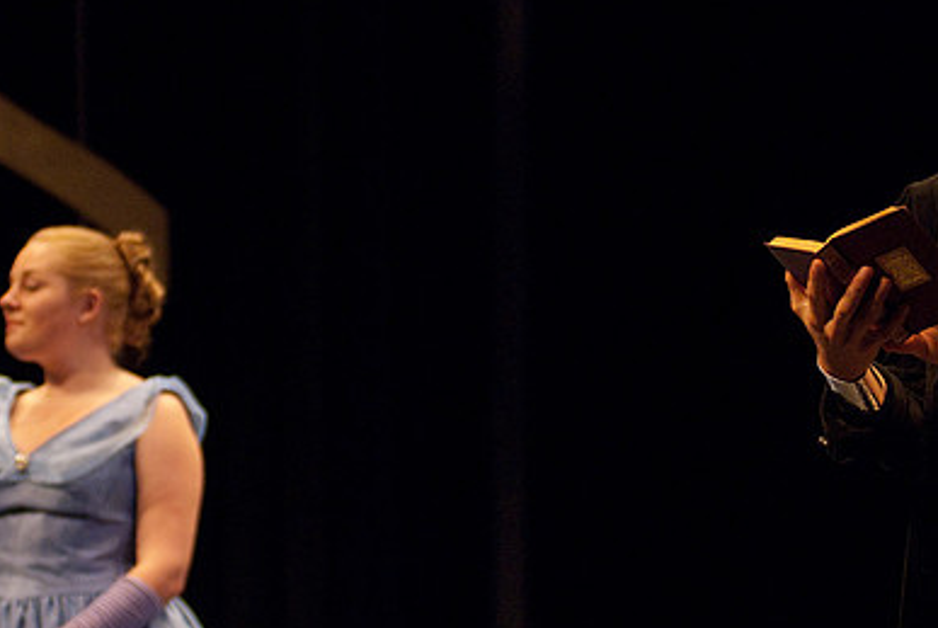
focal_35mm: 180
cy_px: 291
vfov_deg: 7.6
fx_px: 4695
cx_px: 541
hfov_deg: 11.4
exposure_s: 1/160
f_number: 2.8
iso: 1250
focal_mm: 80
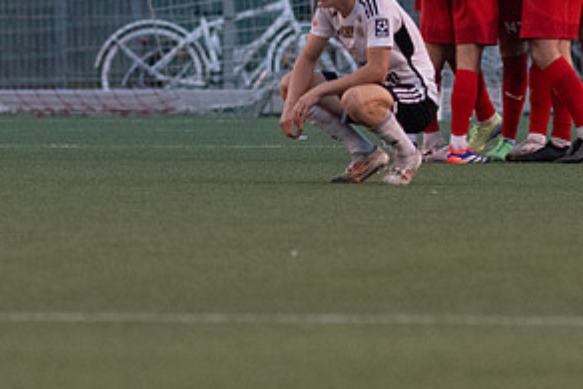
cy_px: 59
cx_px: 489
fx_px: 19329
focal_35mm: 1193
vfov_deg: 1.2
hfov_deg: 1.7
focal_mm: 300
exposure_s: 1/1000
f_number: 3.2
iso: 5600
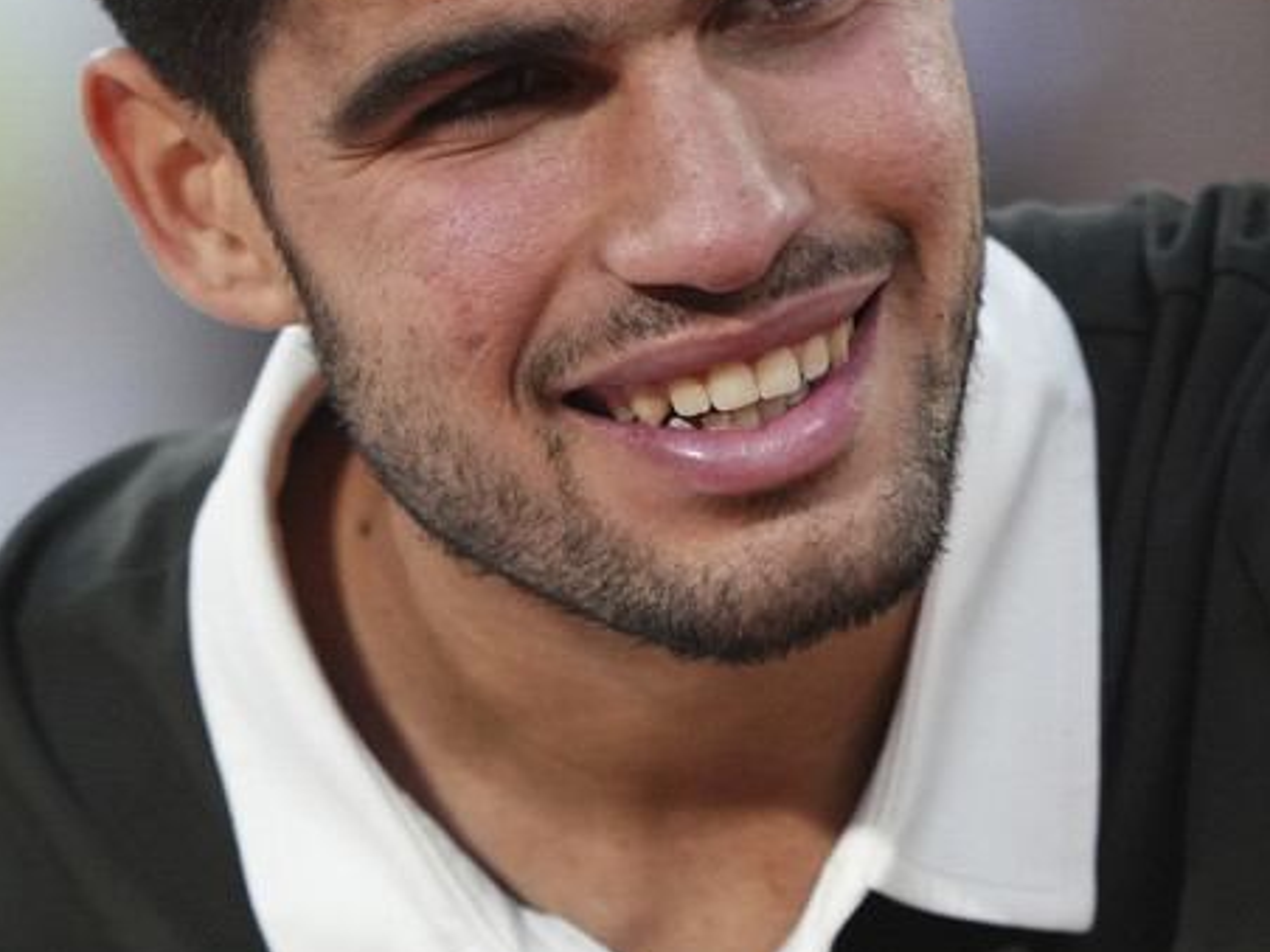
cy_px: 737
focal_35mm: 1362
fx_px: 49969
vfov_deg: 1.1
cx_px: 517
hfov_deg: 1.5
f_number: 2.8
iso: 2500
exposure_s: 1/2500
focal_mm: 400
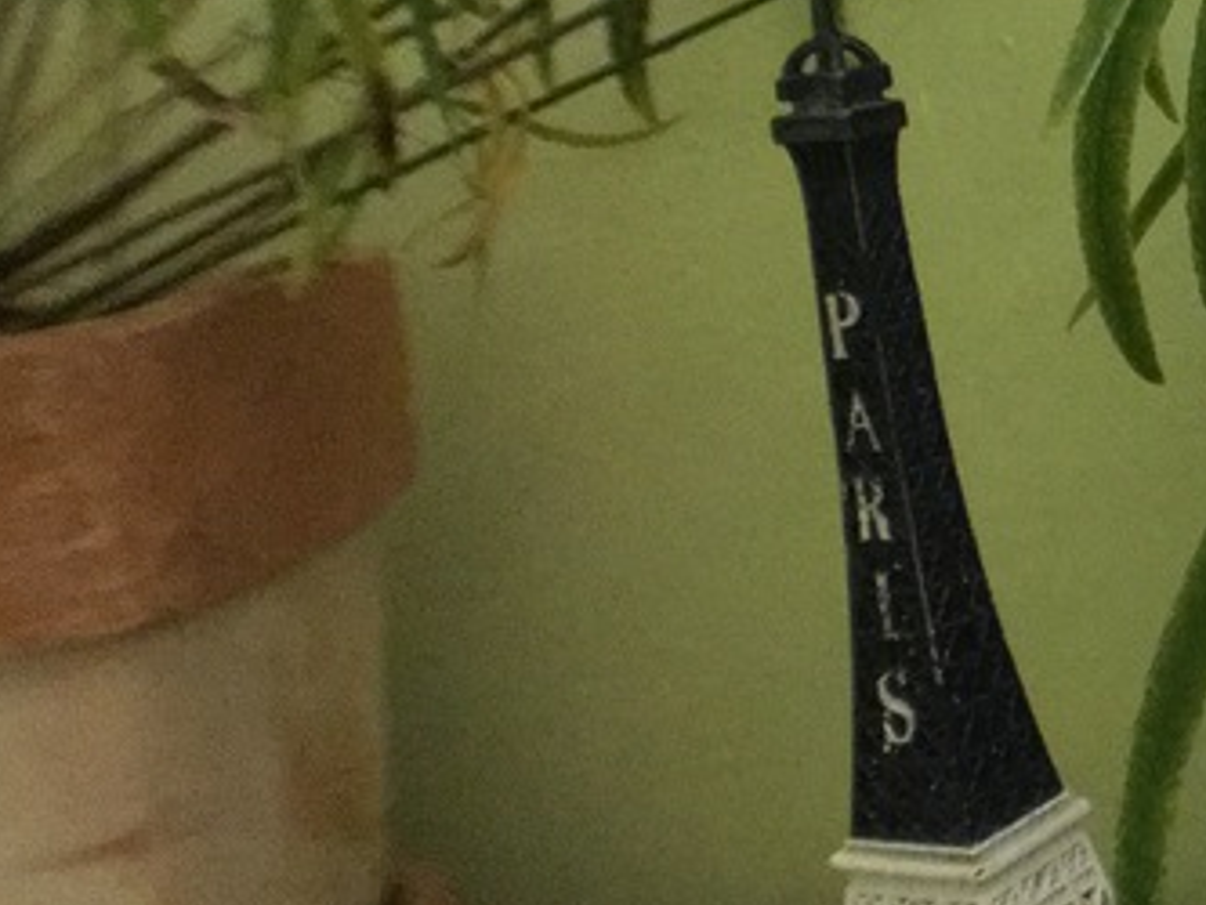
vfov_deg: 17.0
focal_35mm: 87
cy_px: 376
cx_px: 1728
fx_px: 3032
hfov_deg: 19.9
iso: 640
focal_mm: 4.15
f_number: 2.2
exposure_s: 1/17
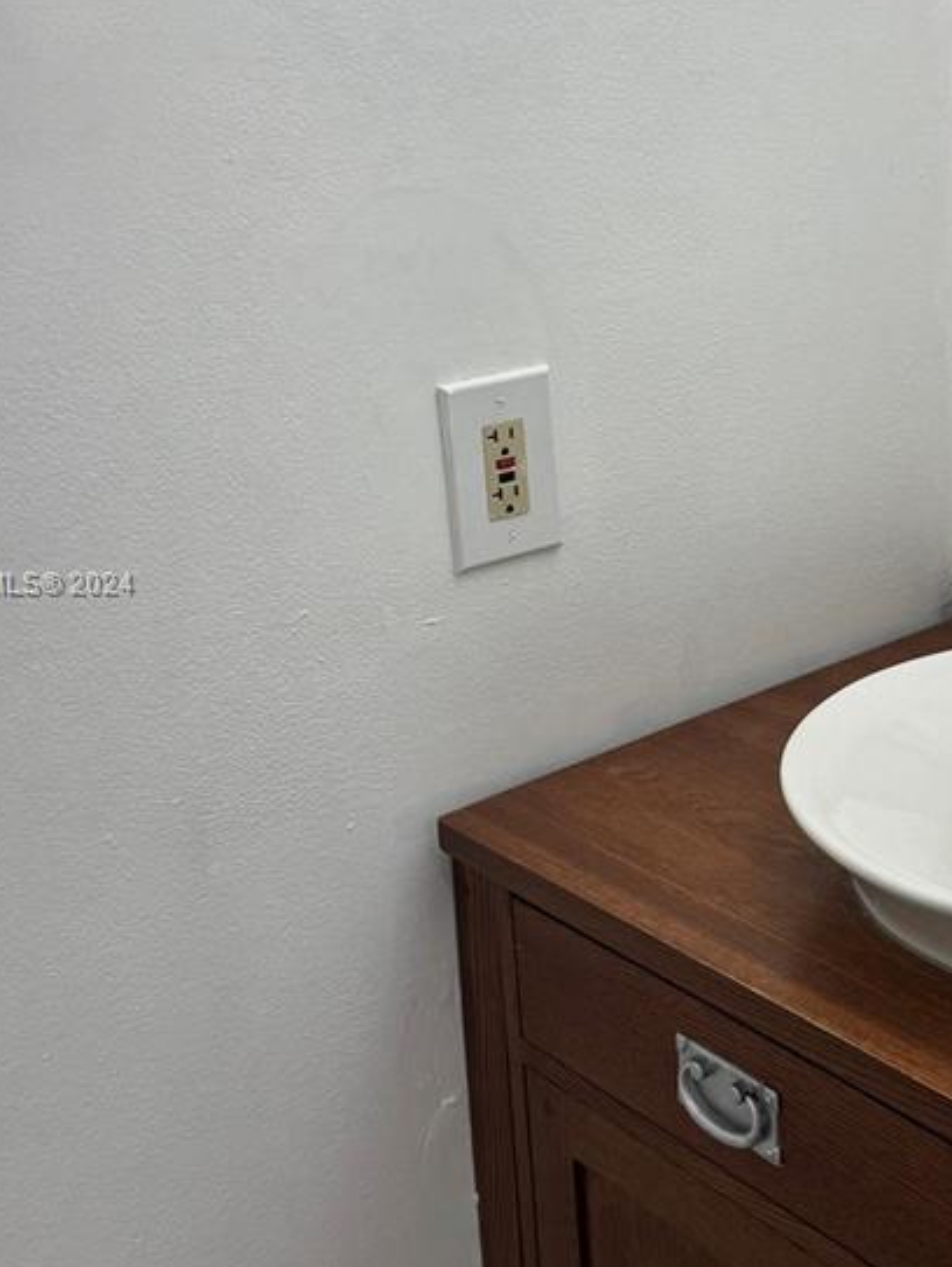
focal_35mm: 53
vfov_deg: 36.1
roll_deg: +1.2
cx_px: 756
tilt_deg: -18.9
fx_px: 1941
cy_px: 586
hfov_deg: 27.0
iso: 80
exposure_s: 1/120
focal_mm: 6.76
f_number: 1.78
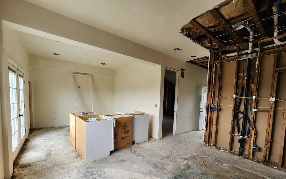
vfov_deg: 77.8
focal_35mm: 14
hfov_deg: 105.3
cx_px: 144
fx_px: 109
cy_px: 107
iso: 64
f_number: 2.2
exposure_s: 1/120
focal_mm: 2.2
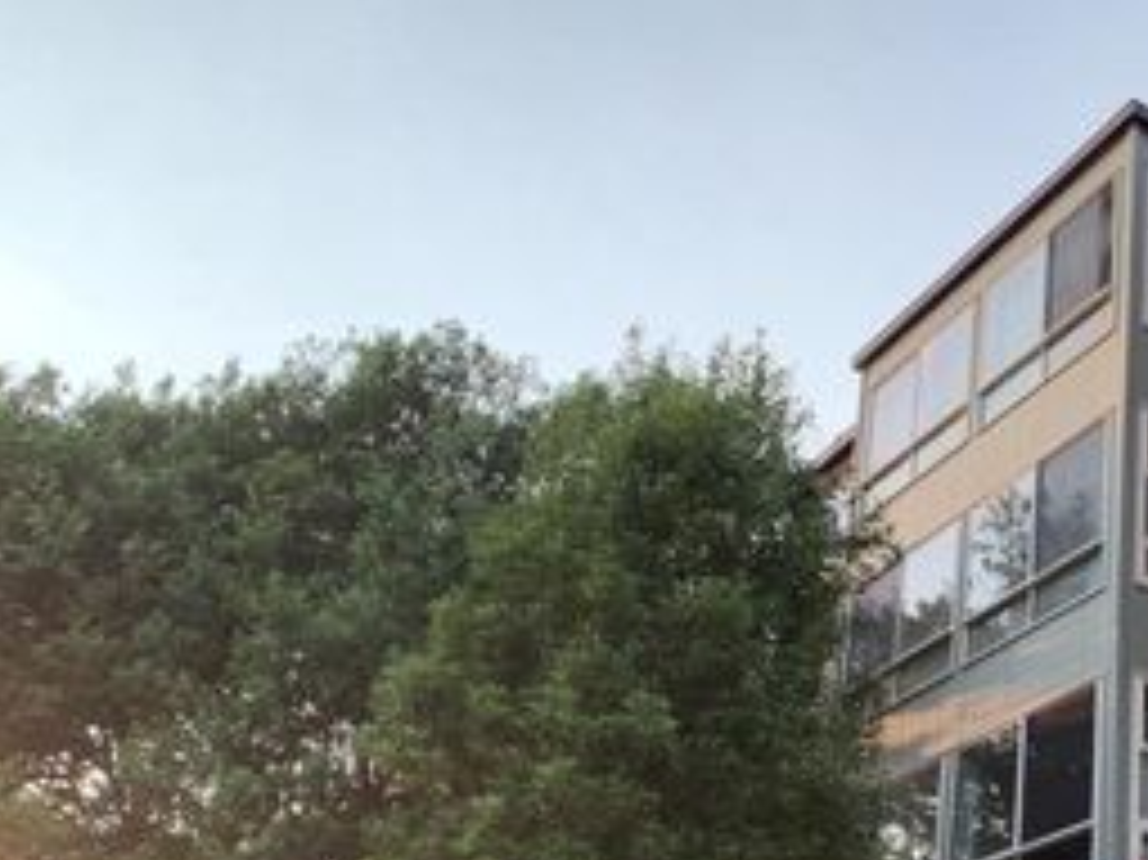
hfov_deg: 35.8
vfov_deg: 27.9
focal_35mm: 51
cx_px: 977
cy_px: 691
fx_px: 1691
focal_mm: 4.25
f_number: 1.8
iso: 25
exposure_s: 1/297
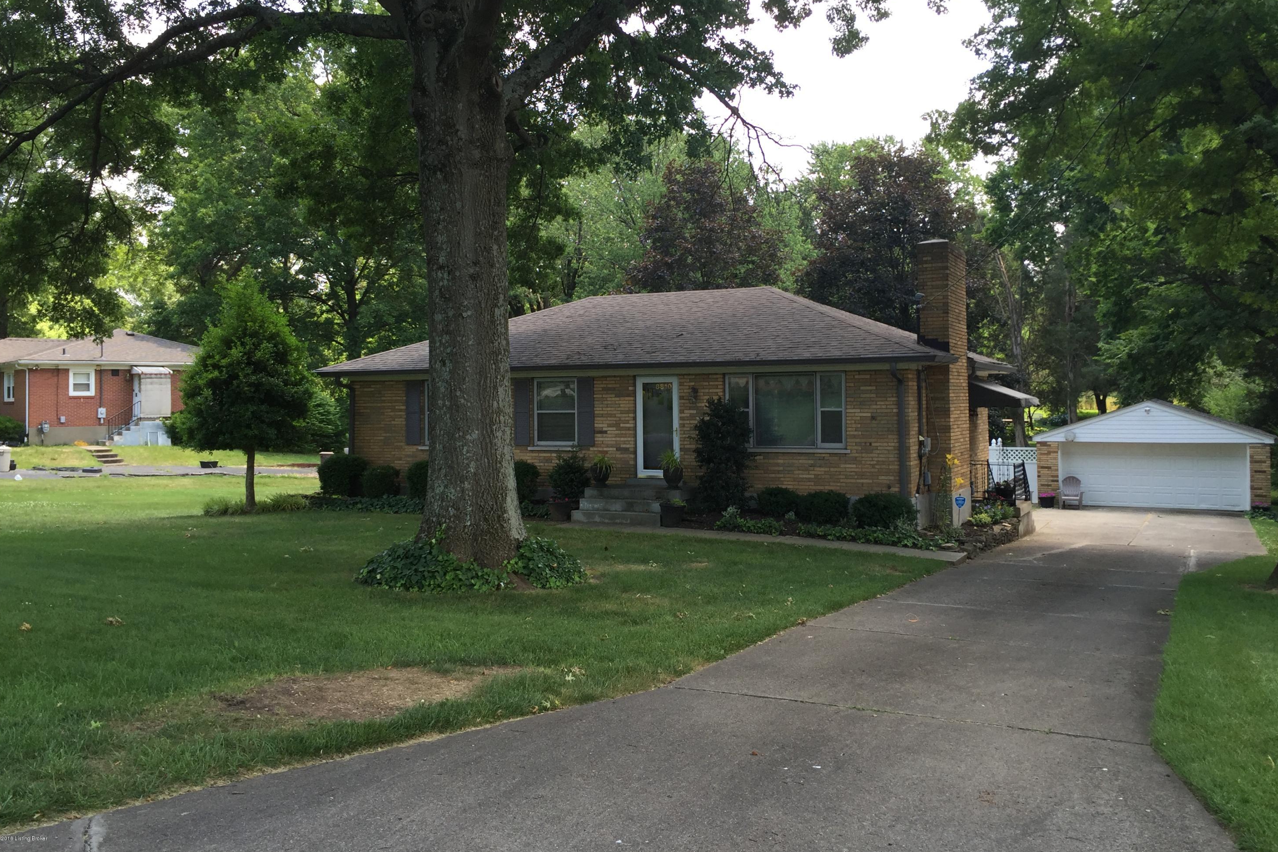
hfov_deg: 60.3
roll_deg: -0.8
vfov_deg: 42.3
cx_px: 651
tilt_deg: +1.8
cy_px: 377
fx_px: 1100
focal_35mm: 31
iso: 32
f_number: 2.2
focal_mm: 4.15
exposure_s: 1/264
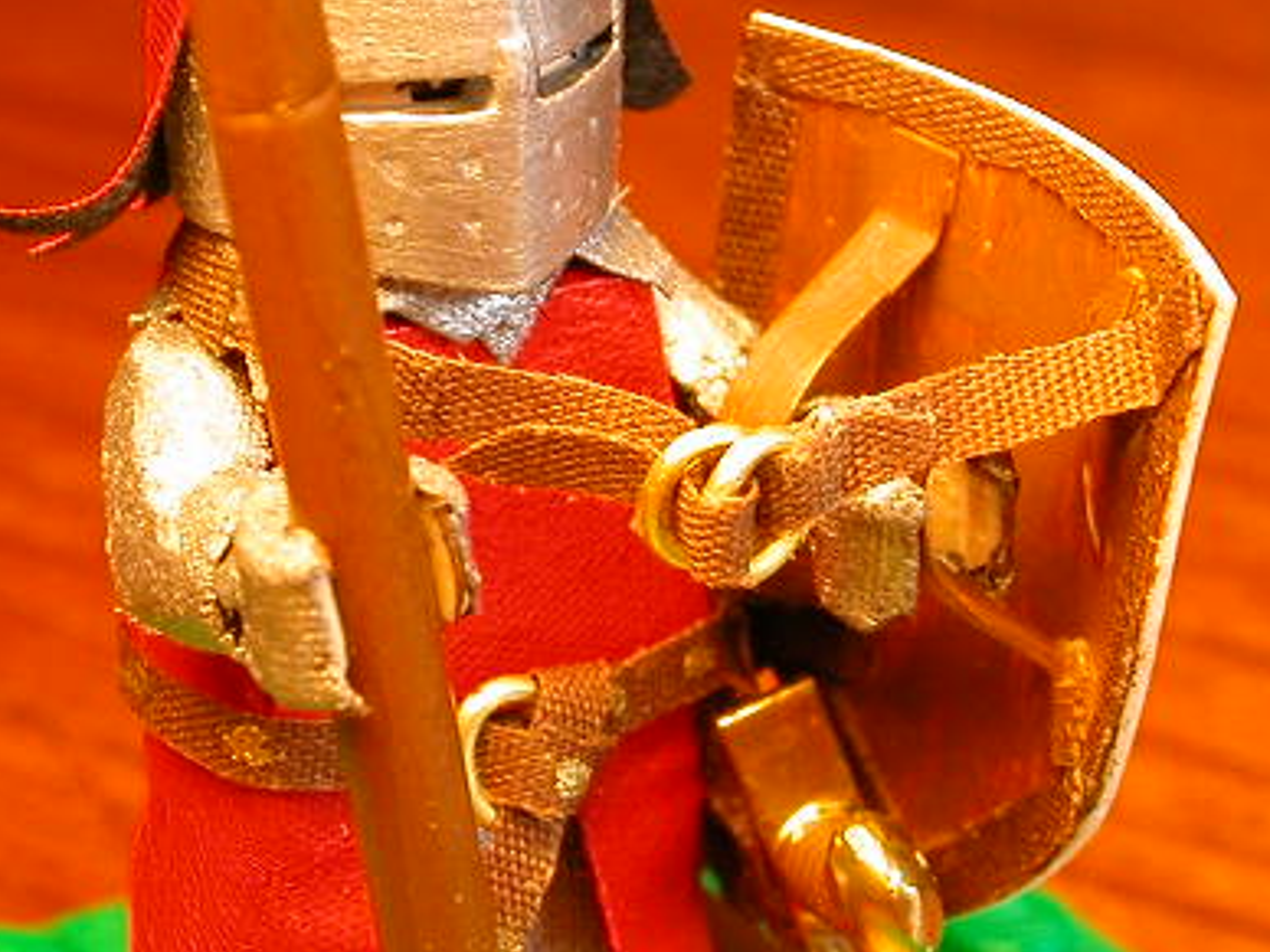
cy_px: 458
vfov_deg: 11.7
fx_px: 4659
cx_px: 655
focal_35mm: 127
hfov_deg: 15.5
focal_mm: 11.8
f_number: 4
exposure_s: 1/33.5
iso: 100
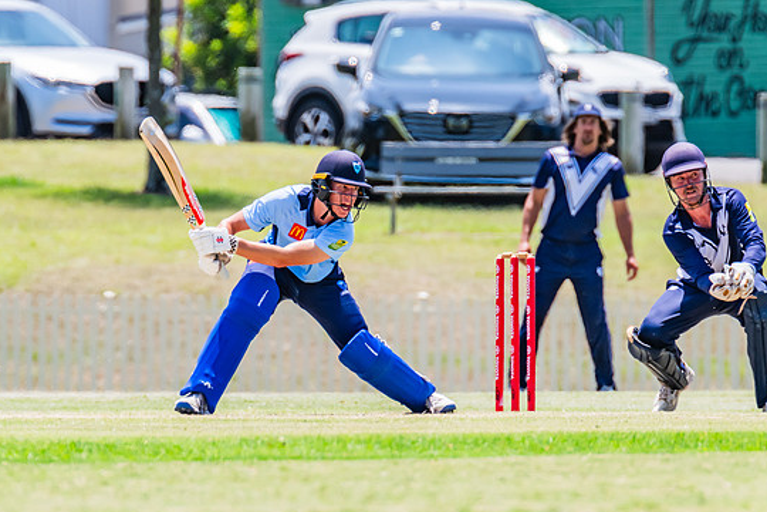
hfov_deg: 2.7
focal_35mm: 765
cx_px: 285
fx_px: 16297
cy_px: 182
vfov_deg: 1.8
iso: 800
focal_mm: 550
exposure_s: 1/2000
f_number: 8
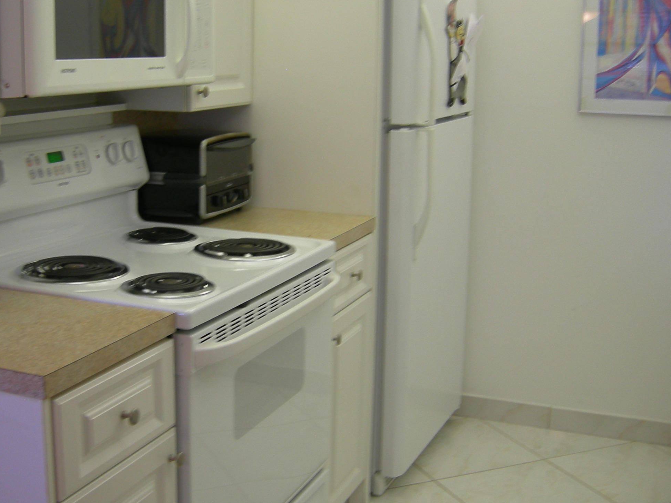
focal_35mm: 48
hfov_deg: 39.4
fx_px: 930
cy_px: 221
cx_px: 251
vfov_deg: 30.2
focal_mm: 7.5
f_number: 2.7
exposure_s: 1/31.1
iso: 64
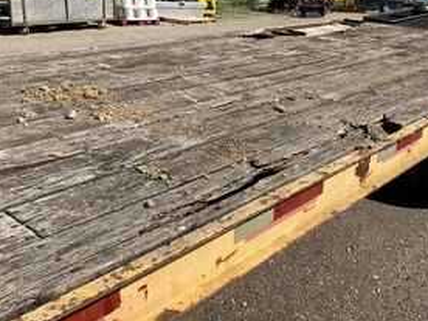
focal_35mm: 42
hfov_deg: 44.2
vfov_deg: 34.1
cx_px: 284
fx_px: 519
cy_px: 110
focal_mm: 3
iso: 25
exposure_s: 1/2058
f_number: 1.8
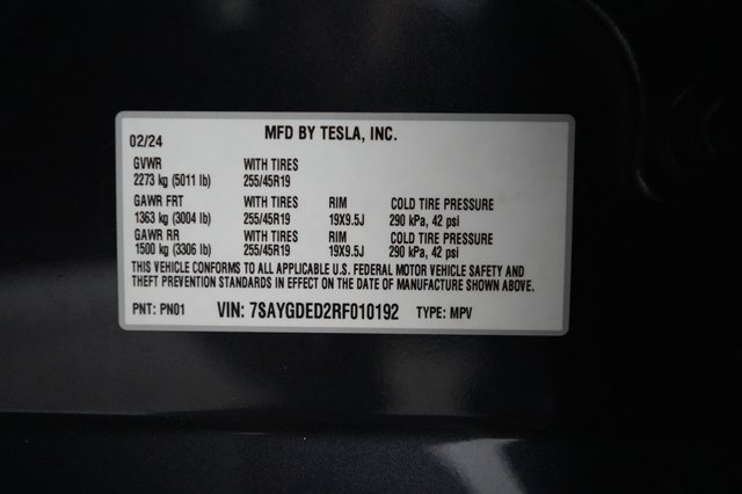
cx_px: 371
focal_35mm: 28
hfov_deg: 65.5
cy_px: 247
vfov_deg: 46.4
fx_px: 577
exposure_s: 1/400
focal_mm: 28
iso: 12800
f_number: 2.8
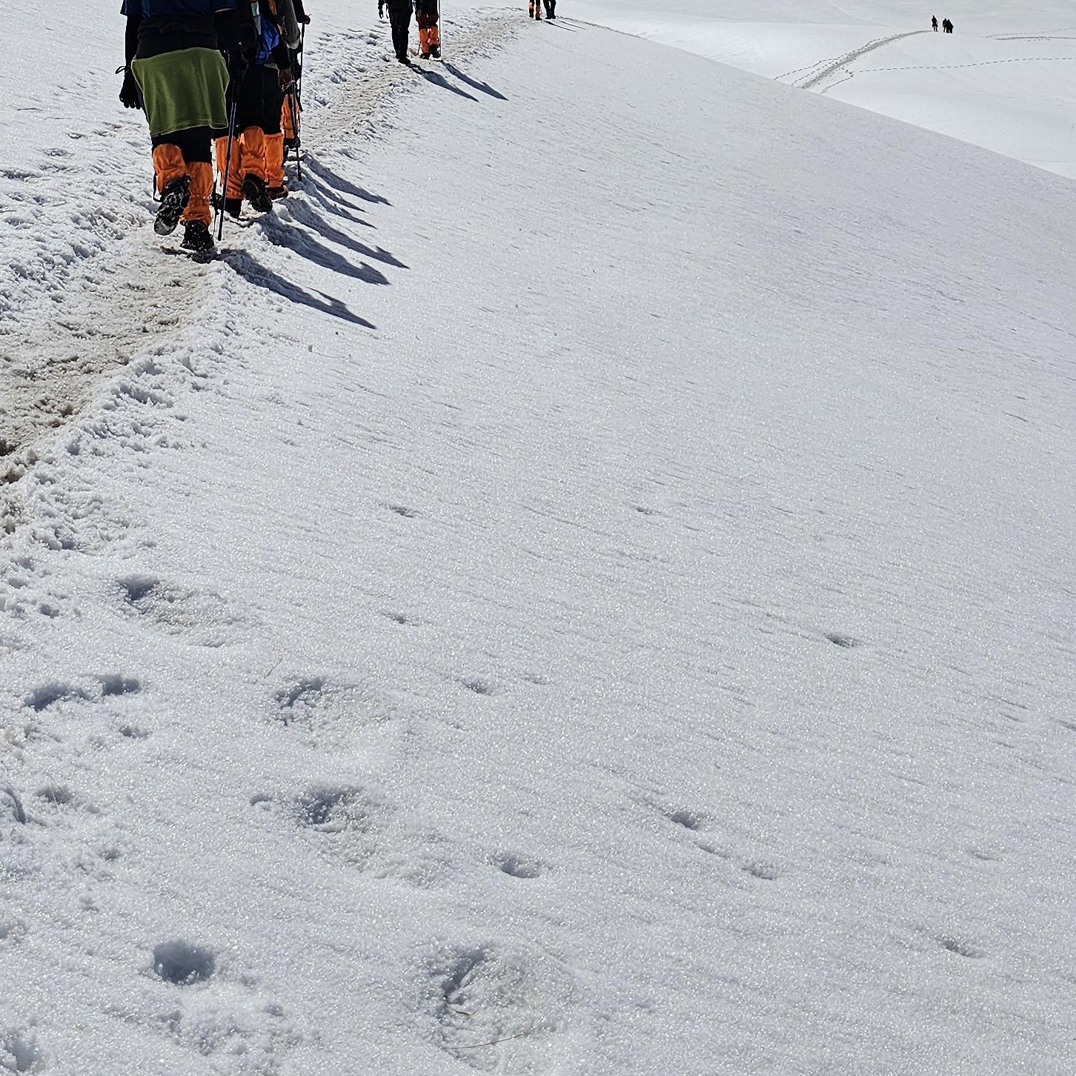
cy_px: -165
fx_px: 1969
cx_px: 415
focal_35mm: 56
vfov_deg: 27.4
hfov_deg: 30.5
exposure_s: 1/2882
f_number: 1.7
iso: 10
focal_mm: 6.3
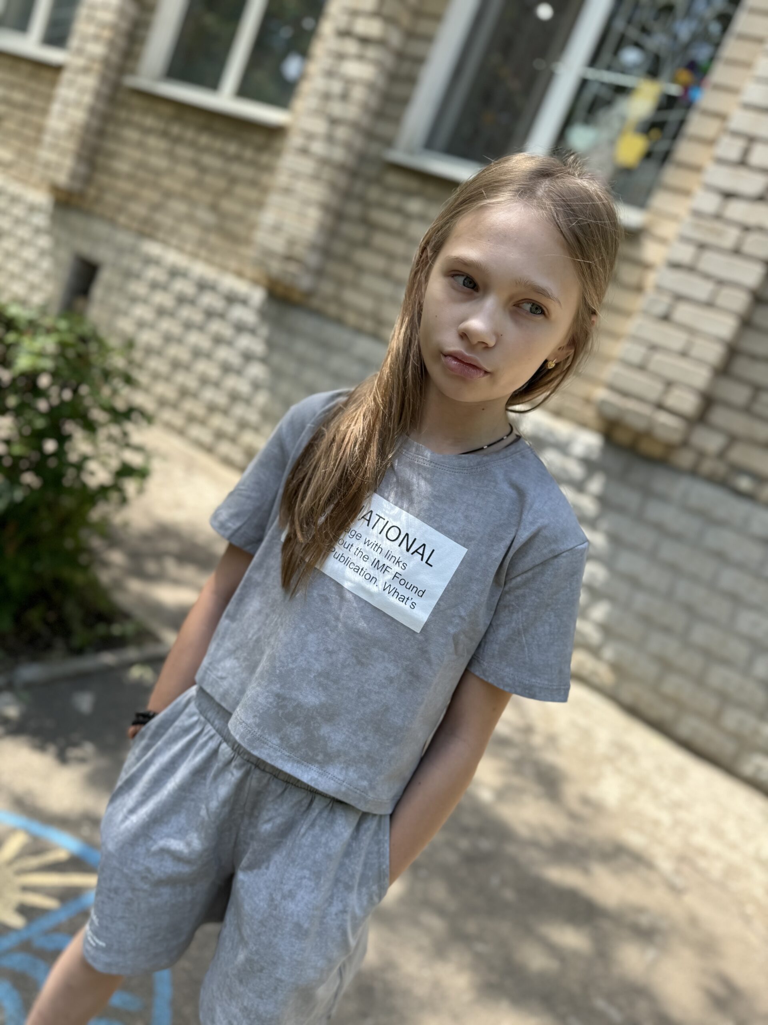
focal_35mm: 24
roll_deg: -23.2
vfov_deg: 71.6
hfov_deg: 56.8
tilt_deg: -12.4
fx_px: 710
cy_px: 512
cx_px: 384
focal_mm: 6.76
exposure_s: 1/938
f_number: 1.78
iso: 80
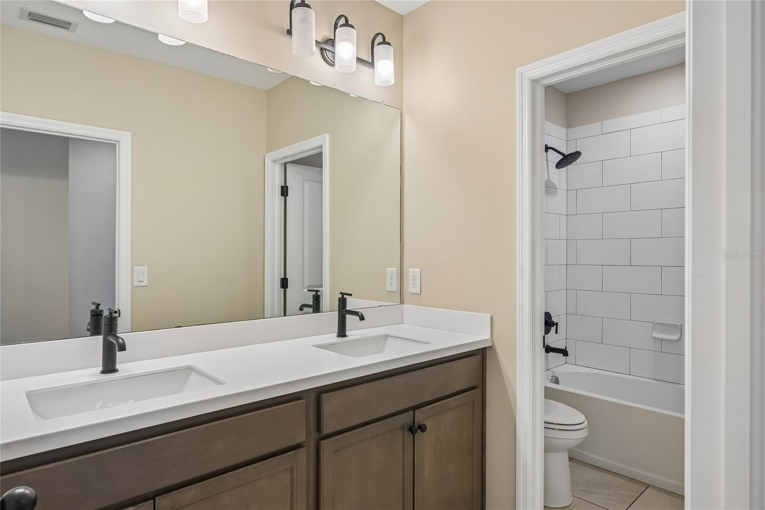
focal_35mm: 20
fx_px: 436
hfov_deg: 82.6
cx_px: 382
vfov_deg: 60.7
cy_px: 255
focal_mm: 20.5
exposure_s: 1/60
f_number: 8
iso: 400
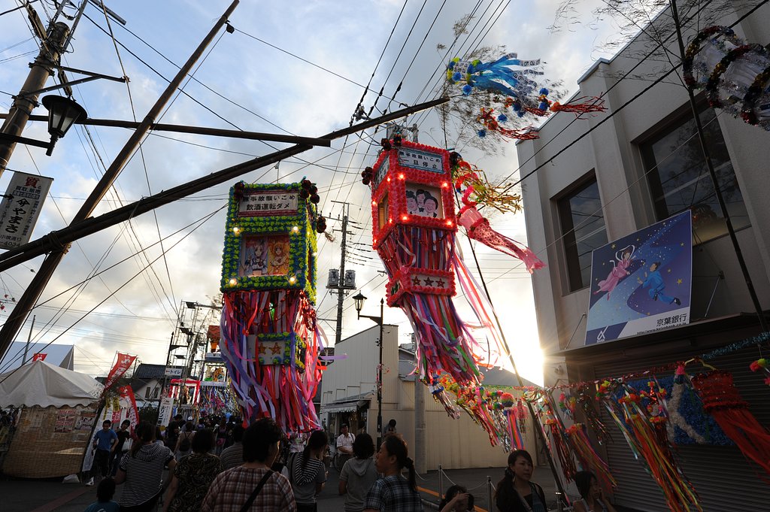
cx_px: 385
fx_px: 427
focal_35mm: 20
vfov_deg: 61.8
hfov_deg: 84.0
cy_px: 256
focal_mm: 20
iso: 400
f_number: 8
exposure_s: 1/250
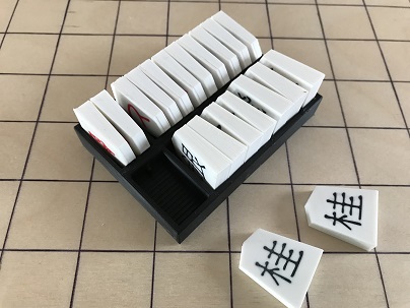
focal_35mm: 28
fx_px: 332
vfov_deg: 49.7
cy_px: 154
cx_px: 205
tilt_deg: -60.2
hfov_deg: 63.4
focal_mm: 3.99
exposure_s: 1/20
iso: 40
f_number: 1.8
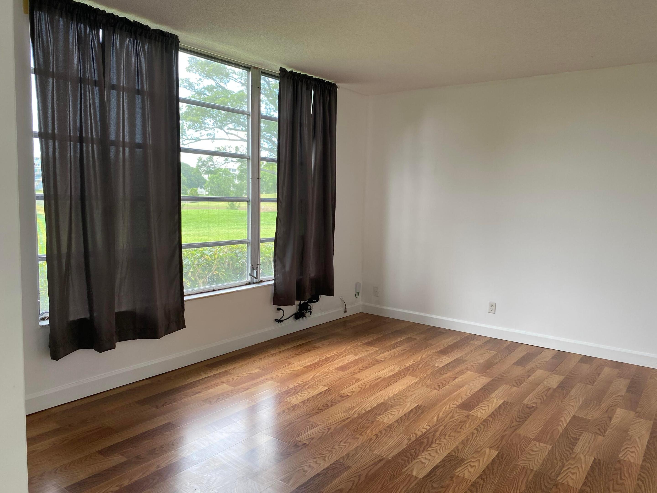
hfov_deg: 67.3
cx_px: 328
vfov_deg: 53.1
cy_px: 246
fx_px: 493
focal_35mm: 26
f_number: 1.8
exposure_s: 1/60
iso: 64
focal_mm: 4.25
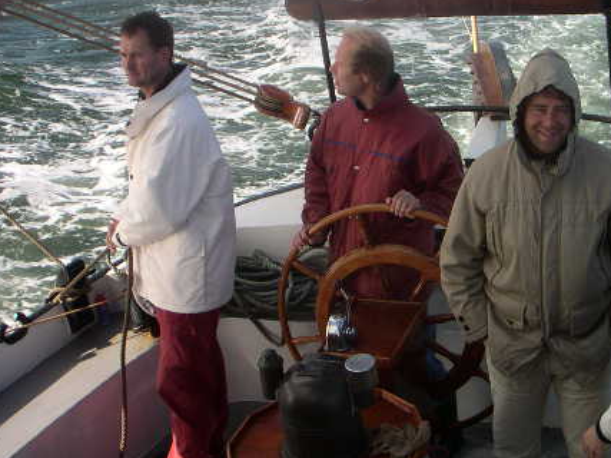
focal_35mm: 57
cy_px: 153
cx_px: 381
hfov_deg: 33.6
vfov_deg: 25.5
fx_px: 1006
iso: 50
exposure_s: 1/600
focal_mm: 6
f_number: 2.8
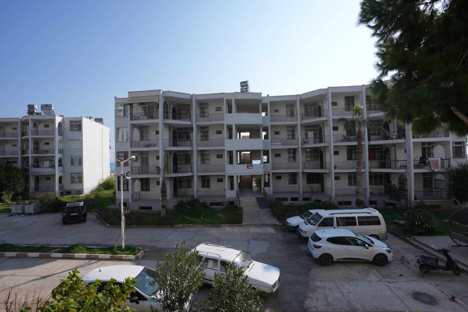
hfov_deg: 93.3
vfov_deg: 70.4
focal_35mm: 17
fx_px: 221
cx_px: 234
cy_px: 156
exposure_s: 1/250
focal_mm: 17
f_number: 8
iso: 100
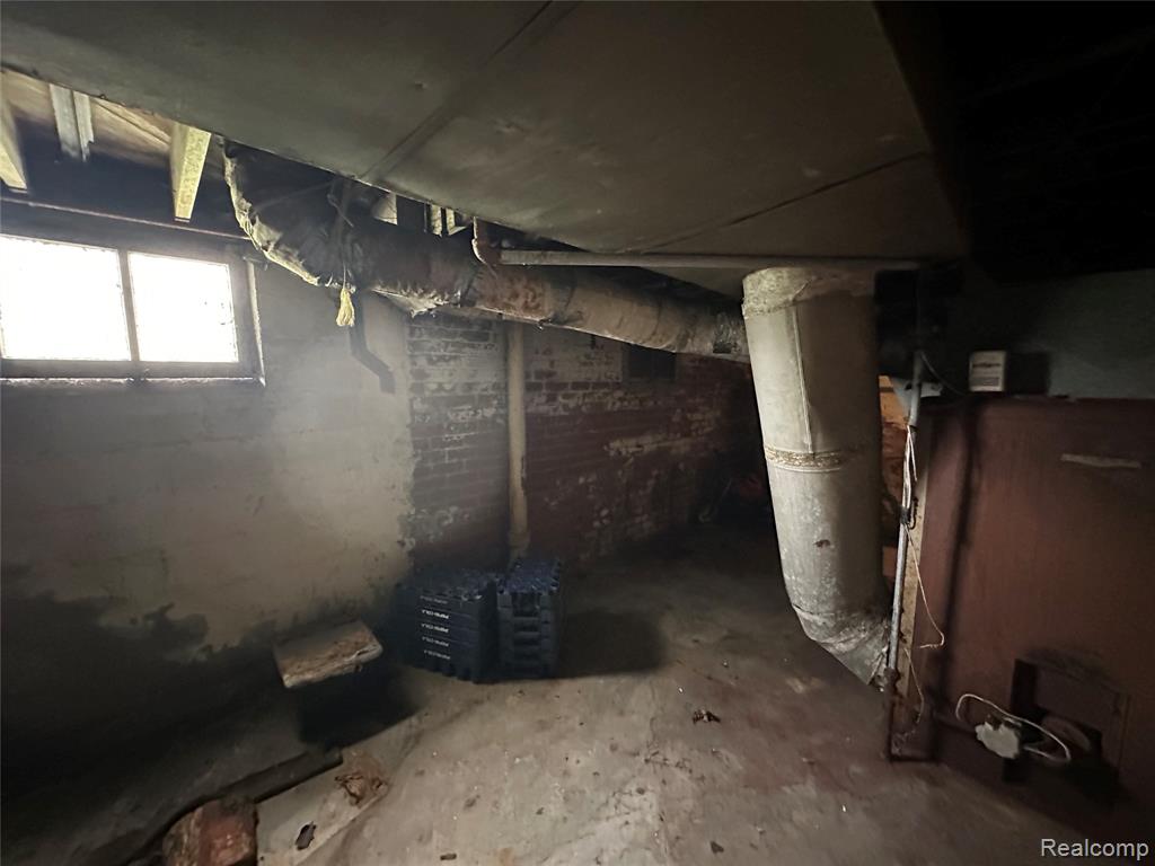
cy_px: 433
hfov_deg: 102.1
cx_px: 578
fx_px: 467
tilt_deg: -5.8
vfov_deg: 85.7
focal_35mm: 14
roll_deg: -0.4
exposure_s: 1/30
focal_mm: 2.22
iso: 2000
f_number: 2.2
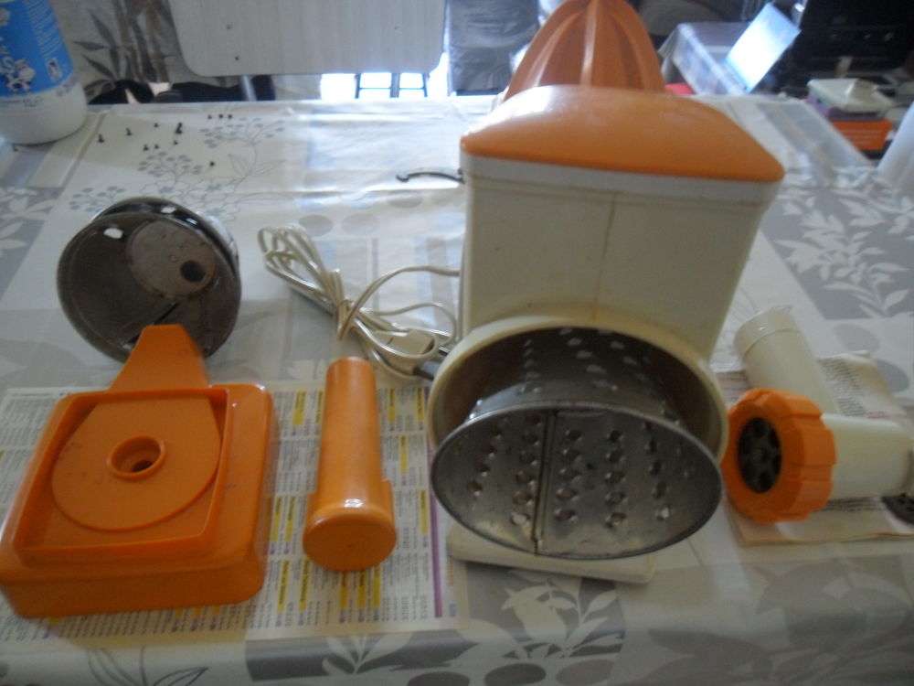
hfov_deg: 65.3
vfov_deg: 51.4
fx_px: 713
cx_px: 457
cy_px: 343
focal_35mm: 27
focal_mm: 4.9
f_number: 3.5
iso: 200
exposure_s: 1/4
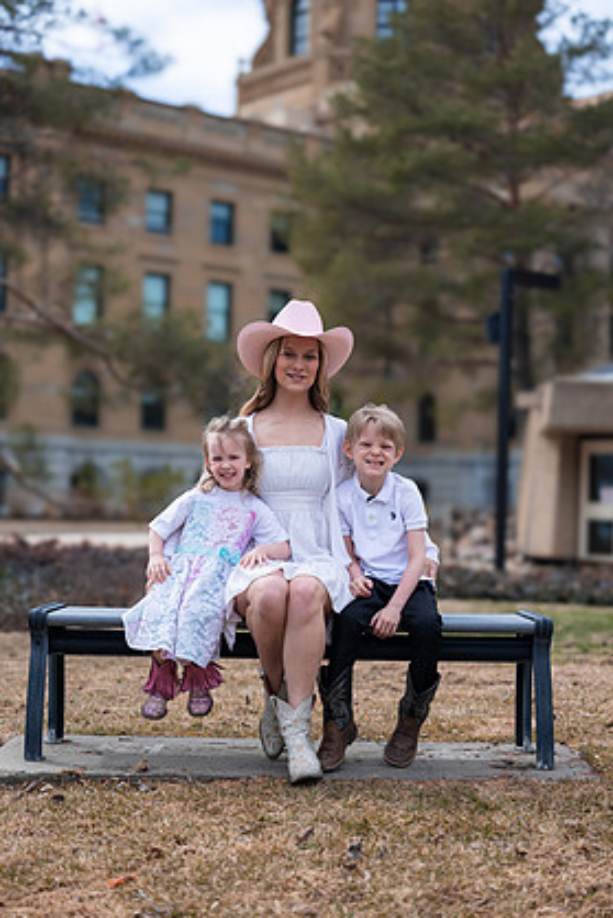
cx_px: 299
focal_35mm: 57
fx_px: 1455
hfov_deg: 23.8
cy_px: 463
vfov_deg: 35.0
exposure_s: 1/2500
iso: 100
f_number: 2
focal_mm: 53
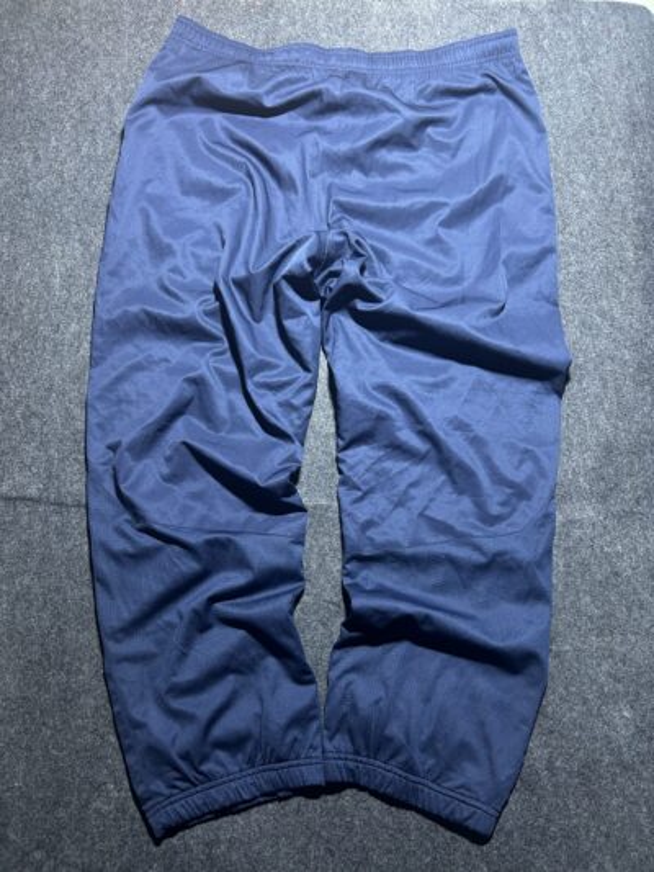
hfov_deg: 53.1
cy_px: 436
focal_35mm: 26
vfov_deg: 67.3
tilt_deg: -52.7
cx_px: 327
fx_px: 655
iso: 200
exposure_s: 1/50
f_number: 1.5
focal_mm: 5.7
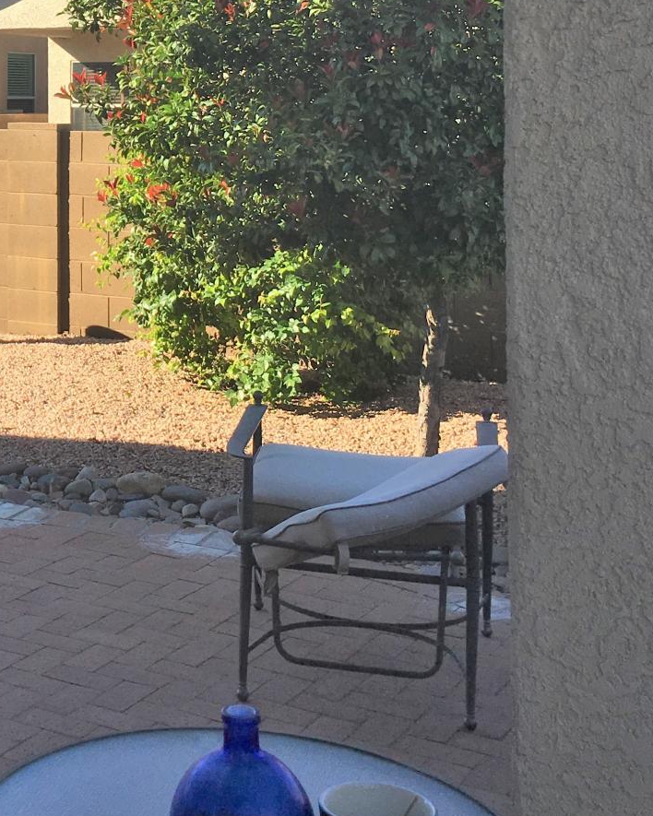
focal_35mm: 64
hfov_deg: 22.7
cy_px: 69
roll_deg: -0.8
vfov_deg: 28.4
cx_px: -29
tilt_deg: +2.2
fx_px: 1546
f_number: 2.2
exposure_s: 1/927
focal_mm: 4.15
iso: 25
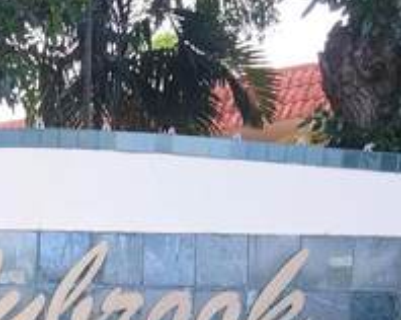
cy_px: 573
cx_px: -97
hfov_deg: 16.8
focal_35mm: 109
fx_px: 1292
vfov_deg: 12.8
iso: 160
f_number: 1.8
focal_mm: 5.4
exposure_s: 1/120
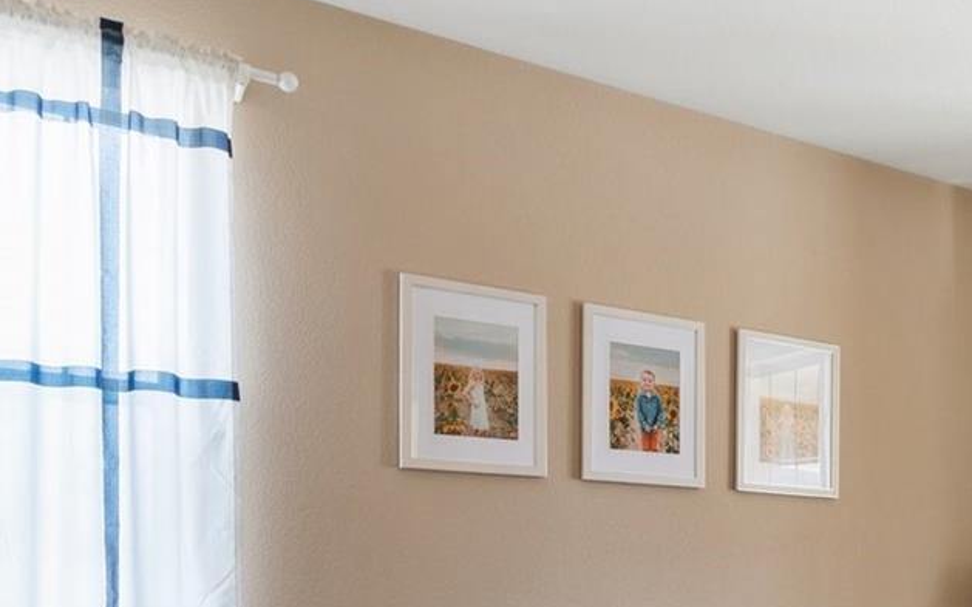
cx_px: 779
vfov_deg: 27.9
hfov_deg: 43.2
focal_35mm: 44
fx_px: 1165
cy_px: 574
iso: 400
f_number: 8
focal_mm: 17
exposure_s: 1/8
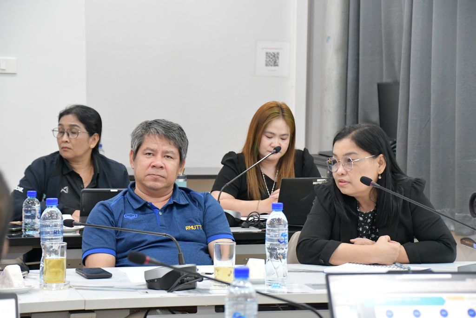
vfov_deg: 12.2
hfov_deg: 18.3
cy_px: 159
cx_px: 238
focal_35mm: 112
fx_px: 1481
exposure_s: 1/125
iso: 6400
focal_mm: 75
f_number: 5
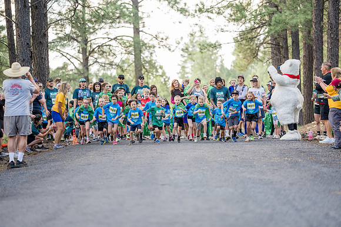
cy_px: 114
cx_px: 170
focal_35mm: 171
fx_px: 1624
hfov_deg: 12.0
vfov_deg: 8.0
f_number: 2.8
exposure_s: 1/500
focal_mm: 171.4
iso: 1000
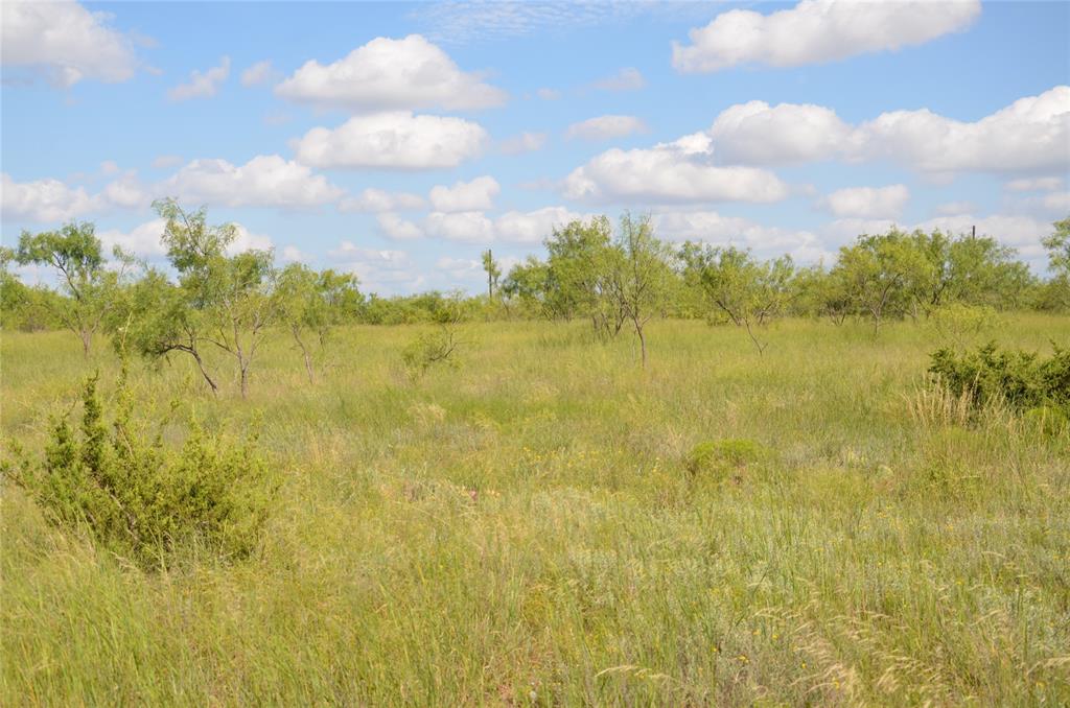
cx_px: 535
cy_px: 354
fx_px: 1424
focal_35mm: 48
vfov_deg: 27.9
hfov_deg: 41.2
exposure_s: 1/250
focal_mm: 32
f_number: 8
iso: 100
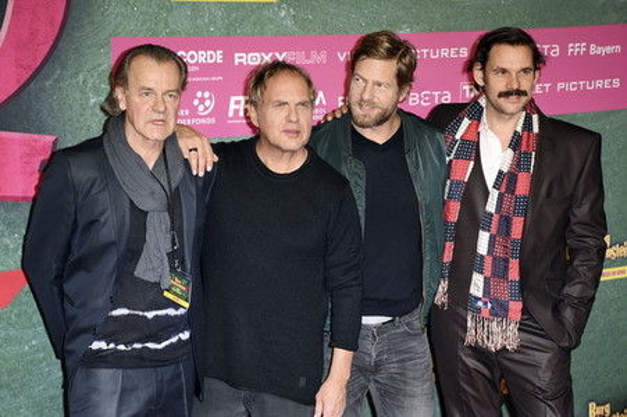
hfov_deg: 22.6
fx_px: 1566
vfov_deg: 15.2
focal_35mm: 90
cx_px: 314
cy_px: 208
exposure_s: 1/160
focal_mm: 60
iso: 640
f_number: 6.3
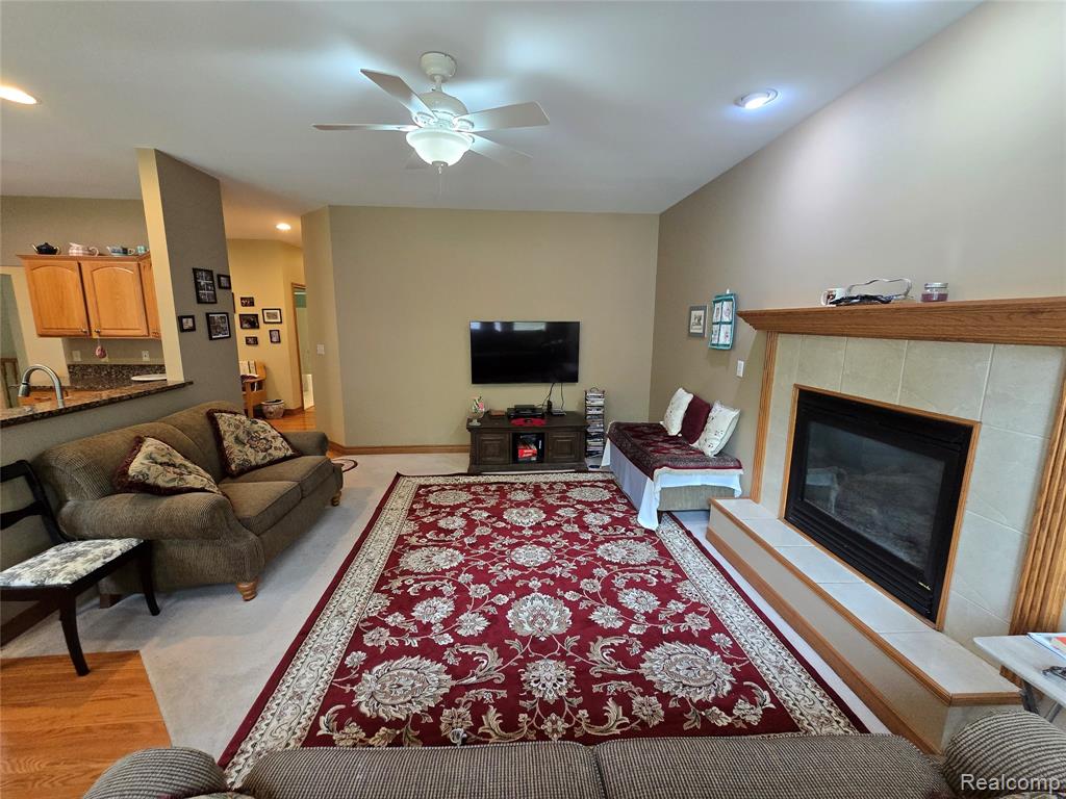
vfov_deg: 89.9
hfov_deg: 106.2
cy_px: 400
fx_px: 400
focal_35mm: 13
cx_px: 533
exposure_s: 1/60
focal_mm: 2.2
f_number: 2.2
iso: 320
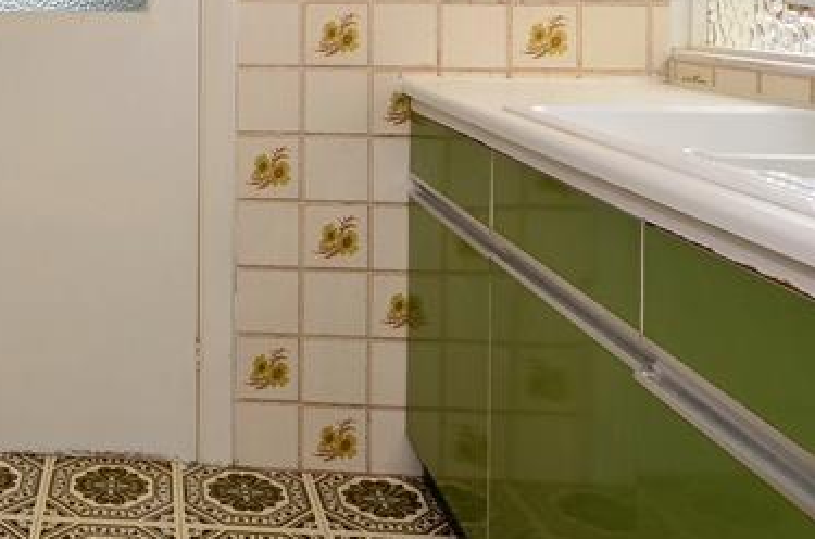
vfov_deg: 29.3
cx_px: 54
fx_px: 926
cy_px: -57
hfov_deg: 42.8
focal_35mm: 41
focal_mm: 10
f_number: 9
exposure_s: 1/6
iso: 200
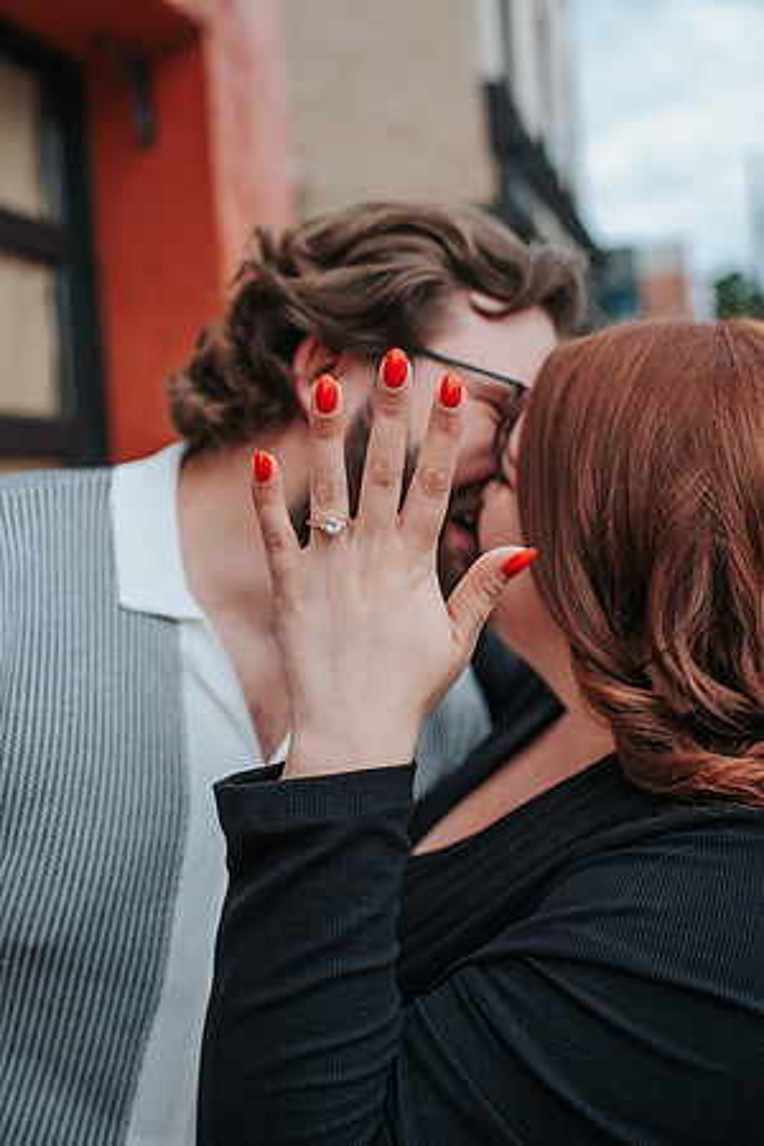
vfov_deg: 54.4
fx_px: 1114
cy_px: 573
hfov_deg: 37.9
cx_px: 382
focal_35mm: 35
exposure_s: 1/250
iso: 220
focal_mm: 35
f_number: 3.2
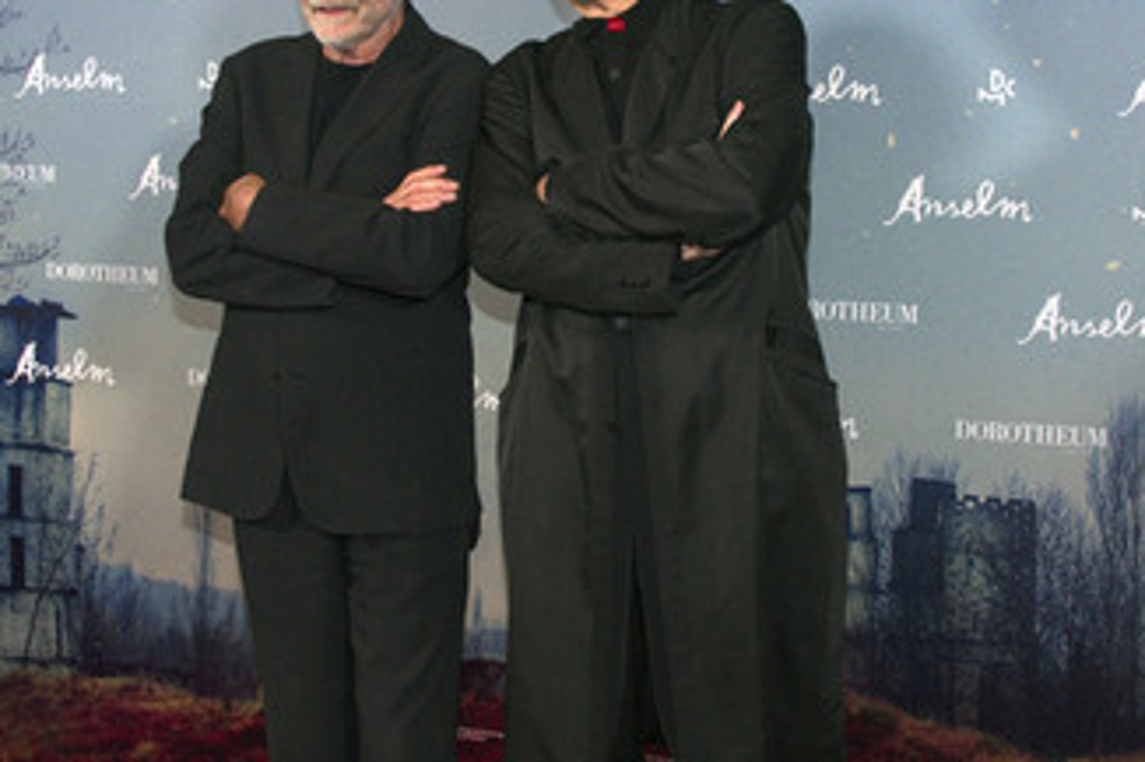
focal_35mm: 47
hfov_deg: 41.9
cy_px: 274
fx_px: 1494
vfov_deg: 28.5
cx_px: 515
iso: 1600
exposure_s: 1/125
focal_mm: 34
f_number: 5.6
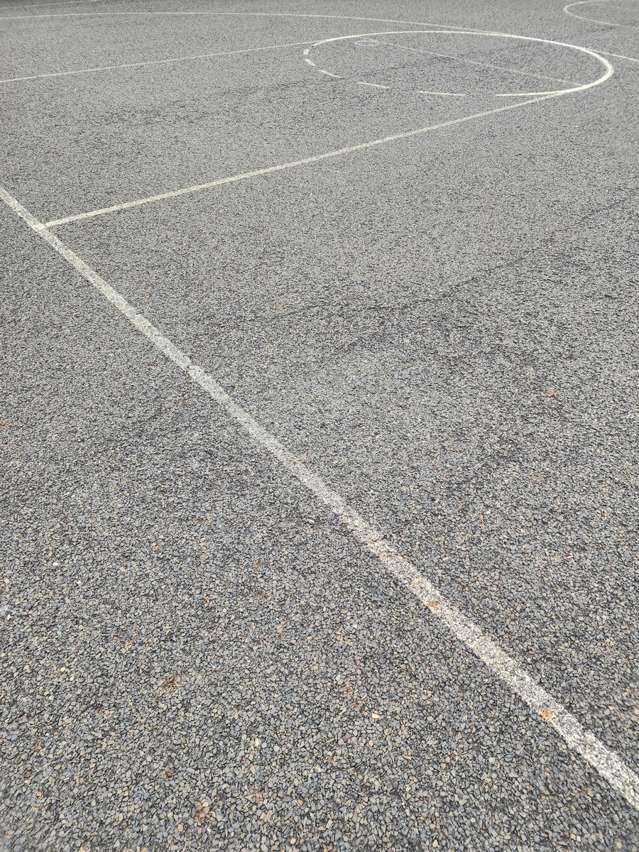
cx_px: 320
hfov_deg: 58.9
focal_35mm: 23
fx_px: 566
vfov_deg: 73.9
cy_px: 426
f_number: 1.8
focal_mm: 6.4
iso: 12
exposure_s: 1/183
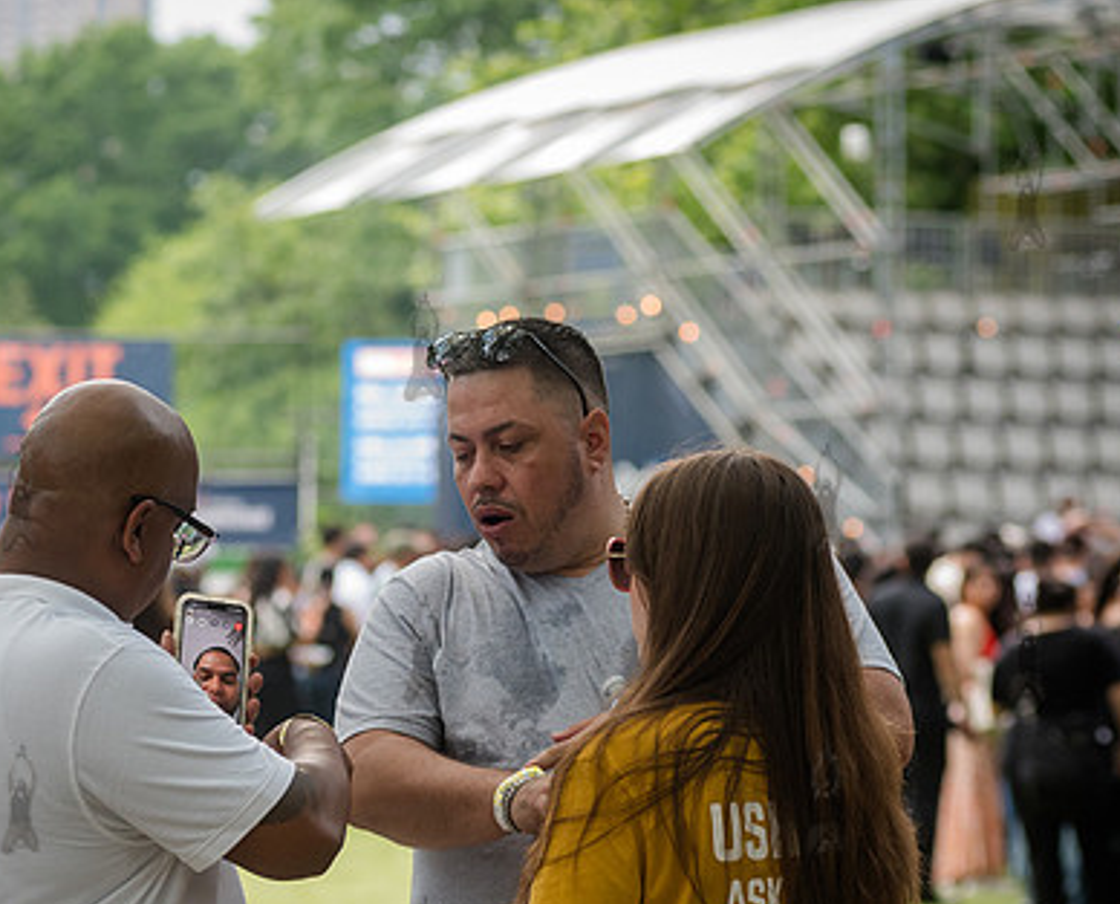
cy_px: 701
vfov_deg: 8.4
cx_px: 432
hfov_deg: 10.4
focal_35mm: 185
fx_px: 6152
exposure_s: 1/400
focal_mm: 105
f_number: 4
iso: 1000
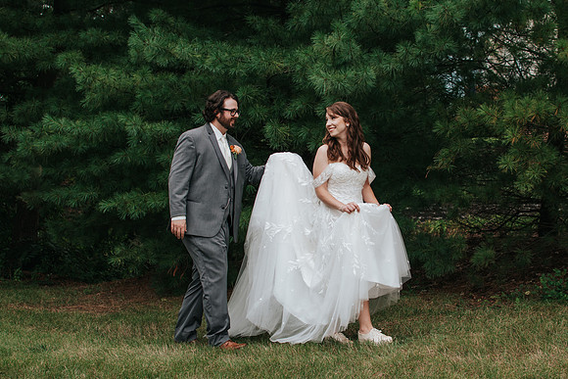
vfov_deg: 20.9
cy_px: 189
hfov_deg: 30.8
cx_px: 343
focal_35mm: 65
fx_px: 1029
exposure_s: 1/800
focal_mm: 35
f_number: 3.5
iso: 200
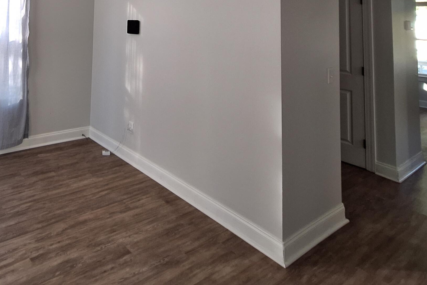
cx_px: 99
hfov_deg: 66.4
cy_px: 0
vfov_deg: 43.8
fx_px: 297
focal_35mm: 25
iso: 80
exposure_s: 1/40
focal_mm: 1.74
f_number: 2.2
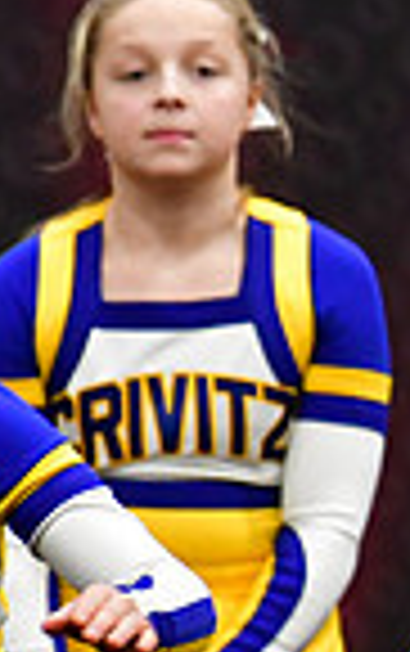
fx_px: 21818
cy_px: 313
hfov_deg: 1.1
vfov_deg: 1.7
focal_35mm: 1224
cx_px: 1266
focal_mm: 200
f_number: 3.5
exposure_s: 1/500
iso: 5000
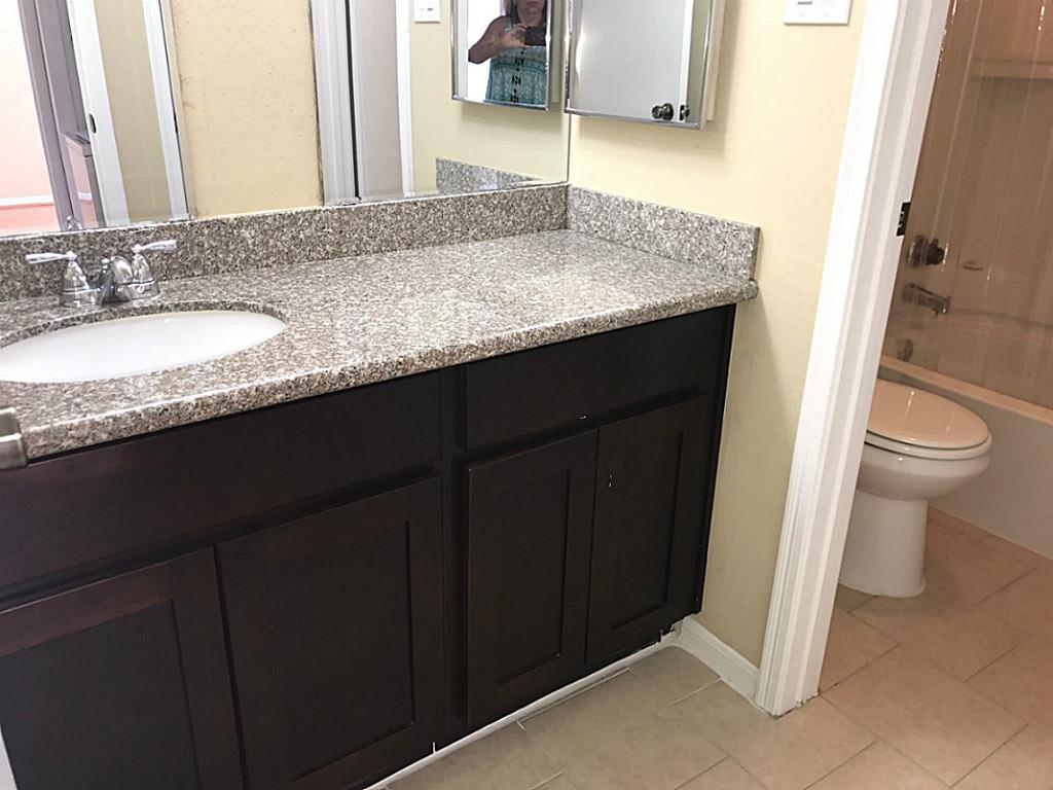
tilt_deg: -22.9
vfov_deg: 49.7
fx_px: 852
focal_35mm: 28
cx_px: 526
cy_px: 395
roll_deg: -0.9
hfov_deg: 63.4
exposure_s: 1/37
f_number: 1.8
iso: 20
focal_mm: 3.99
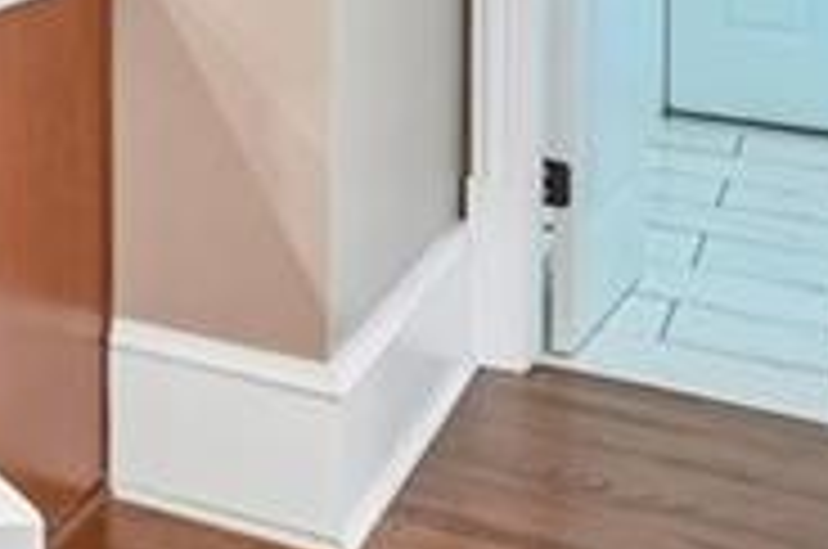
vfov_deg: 15.8
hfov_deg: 17.9
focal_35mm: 78
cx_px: -837
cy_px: -313
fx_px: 1791
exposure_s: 1/3.33
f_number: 8
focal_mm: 14
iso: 200
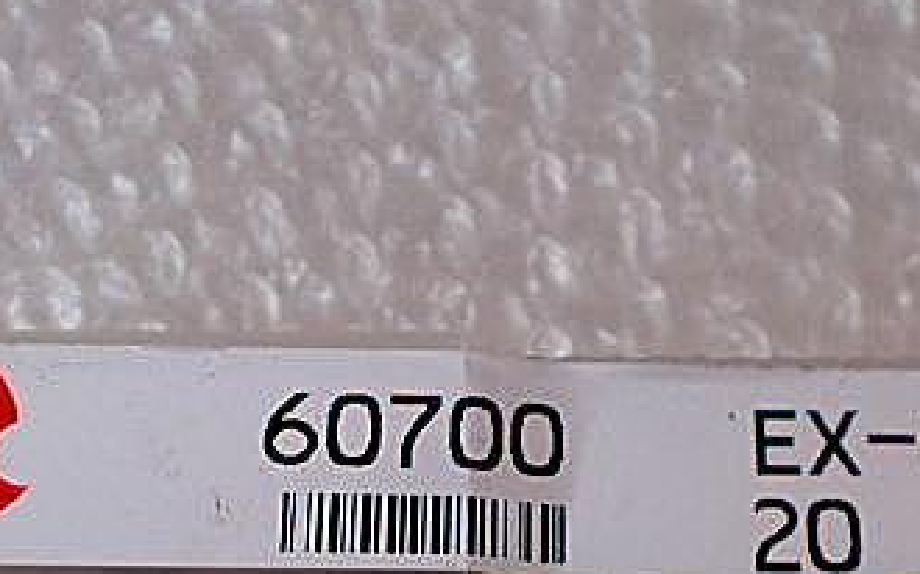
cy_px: 610
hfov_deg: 28.5
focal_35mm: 72
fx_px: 1805
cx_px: 572
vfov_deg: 17.5
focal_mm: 6.3
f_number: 3.1
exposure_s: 1/60
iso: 125
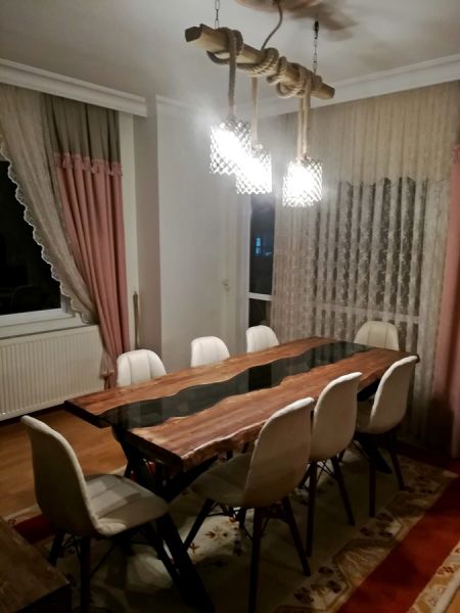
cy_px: 306
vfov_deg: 67.3
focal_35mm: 26
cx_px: 230
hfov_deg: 53.1
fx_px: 461
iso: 320
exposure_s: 1/33.3
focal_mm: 3.83
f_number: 2.2
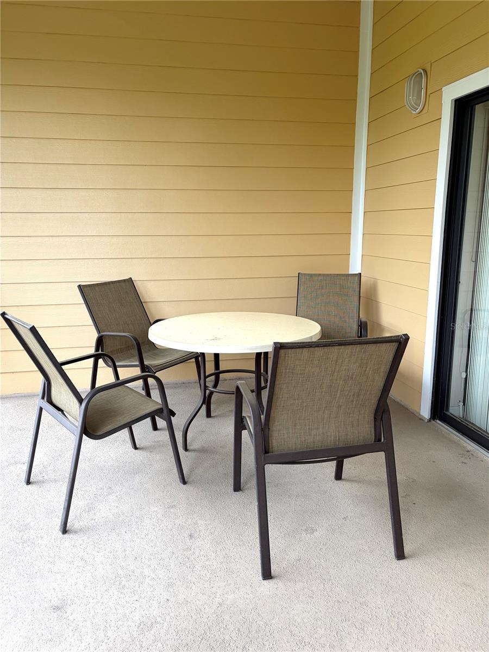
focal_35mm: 26
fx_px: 490
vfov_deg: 67.3
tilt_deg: -10.1
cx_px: 244
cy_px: 326
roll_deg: +0.0
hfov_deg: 53.1
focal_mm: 5.96
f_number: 1.6
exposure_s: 1/121
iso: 64
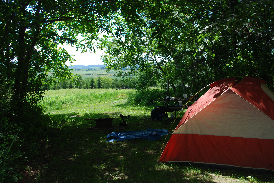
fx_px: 320
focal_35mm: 42
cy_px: 92
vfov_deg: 32.0
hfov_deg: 46.3
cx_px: 137
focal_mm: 28
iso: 100
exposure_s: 1/200
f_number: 4.5
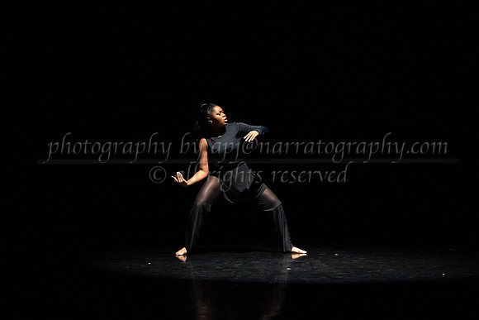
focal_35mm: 96
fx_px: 1271
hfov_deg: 21.3
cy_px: 128
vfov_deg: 14.3
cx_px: 227
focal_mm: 75
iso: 6400
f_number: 3.5
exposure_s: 1/320
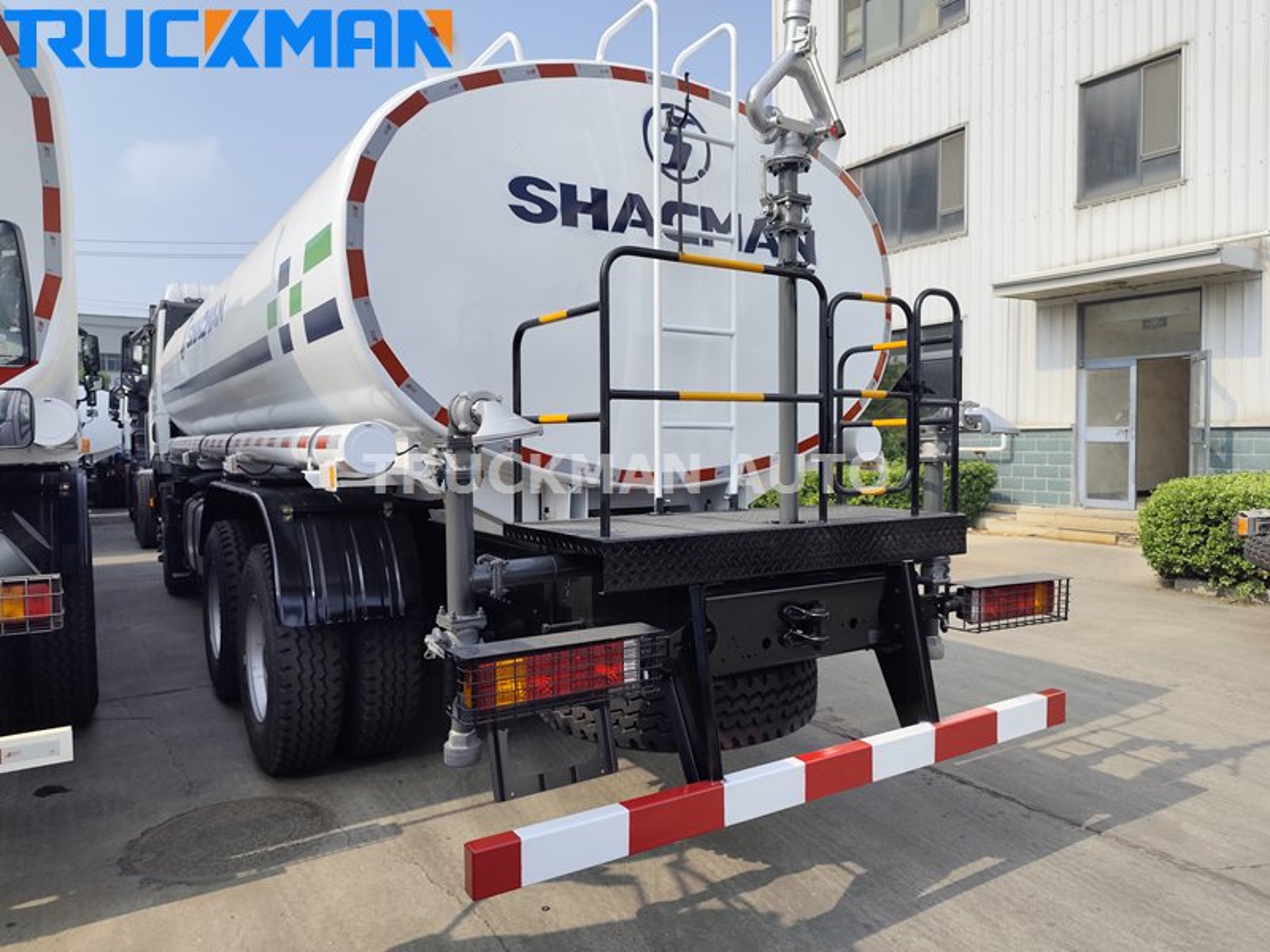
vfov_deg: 58.9
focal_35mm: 23
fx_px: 844
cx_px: 635
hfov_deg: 73.9
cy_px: 476
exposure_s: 1/1190
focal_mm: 6.14
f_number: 1.65
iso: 50
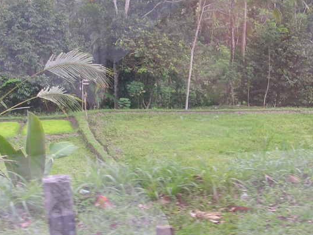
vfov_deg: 25.7
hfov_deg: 33.7
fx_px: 516
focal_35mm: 57
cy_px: 119
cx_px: 172
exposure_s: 1/46.8
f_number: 2.8
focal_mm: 5.8
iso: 50
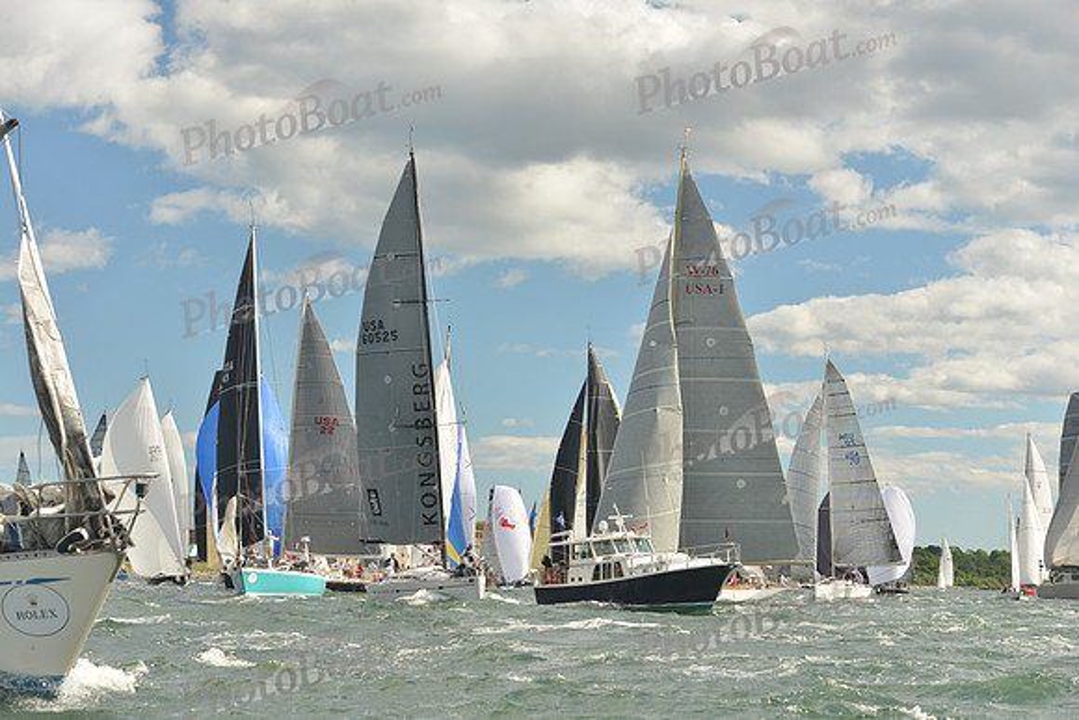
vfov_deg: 19.5
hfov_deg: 28.8
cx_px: 540
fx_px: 2098
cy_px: 360
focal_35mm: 70
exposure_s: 1/640
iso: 400
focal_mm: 70
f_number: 5.6
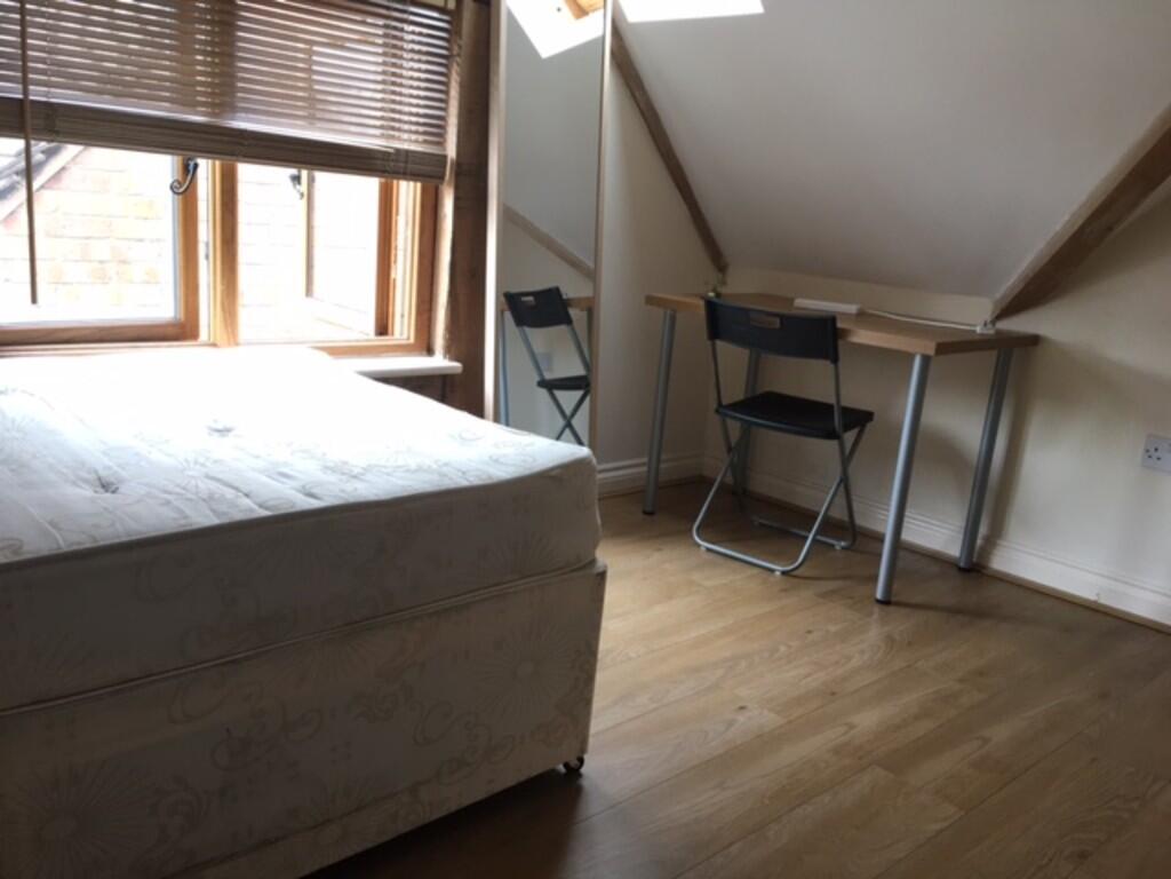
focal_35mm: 29
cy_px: 440
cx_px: 586
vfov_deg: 48.2
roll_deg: -4.5
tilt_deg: -14.5
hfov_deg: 61.7
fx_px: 981
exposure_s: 1/33
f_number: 2.2
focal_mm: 4.15
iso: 64
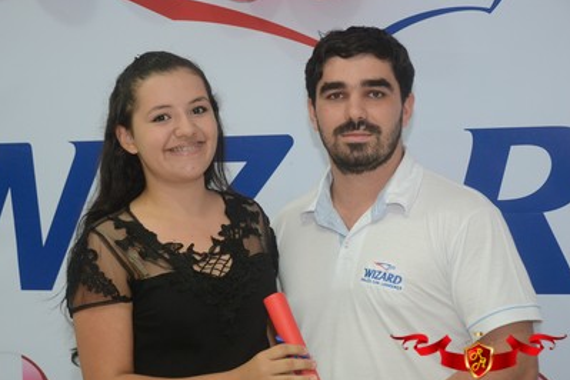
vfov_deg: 14.0
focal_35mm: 98
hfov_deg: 20.8
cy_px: 210
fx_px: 1552
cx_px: 264
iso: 1600
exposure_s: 1/80
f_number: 5
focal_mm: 58
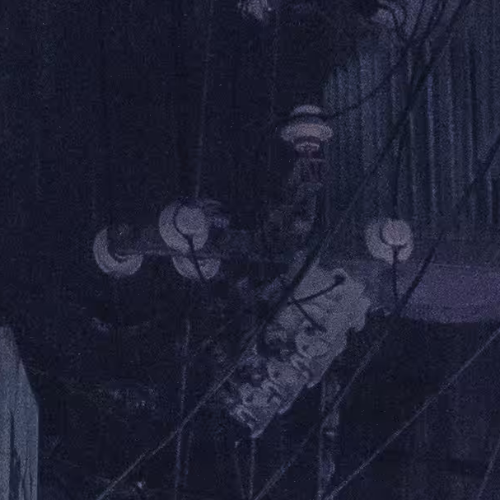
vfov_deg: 3.7
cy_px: 2221
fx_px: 7210
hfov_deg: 4.0
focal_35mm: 441
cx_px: 530
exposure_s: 1/100
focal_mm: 35
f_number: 4
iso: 1600
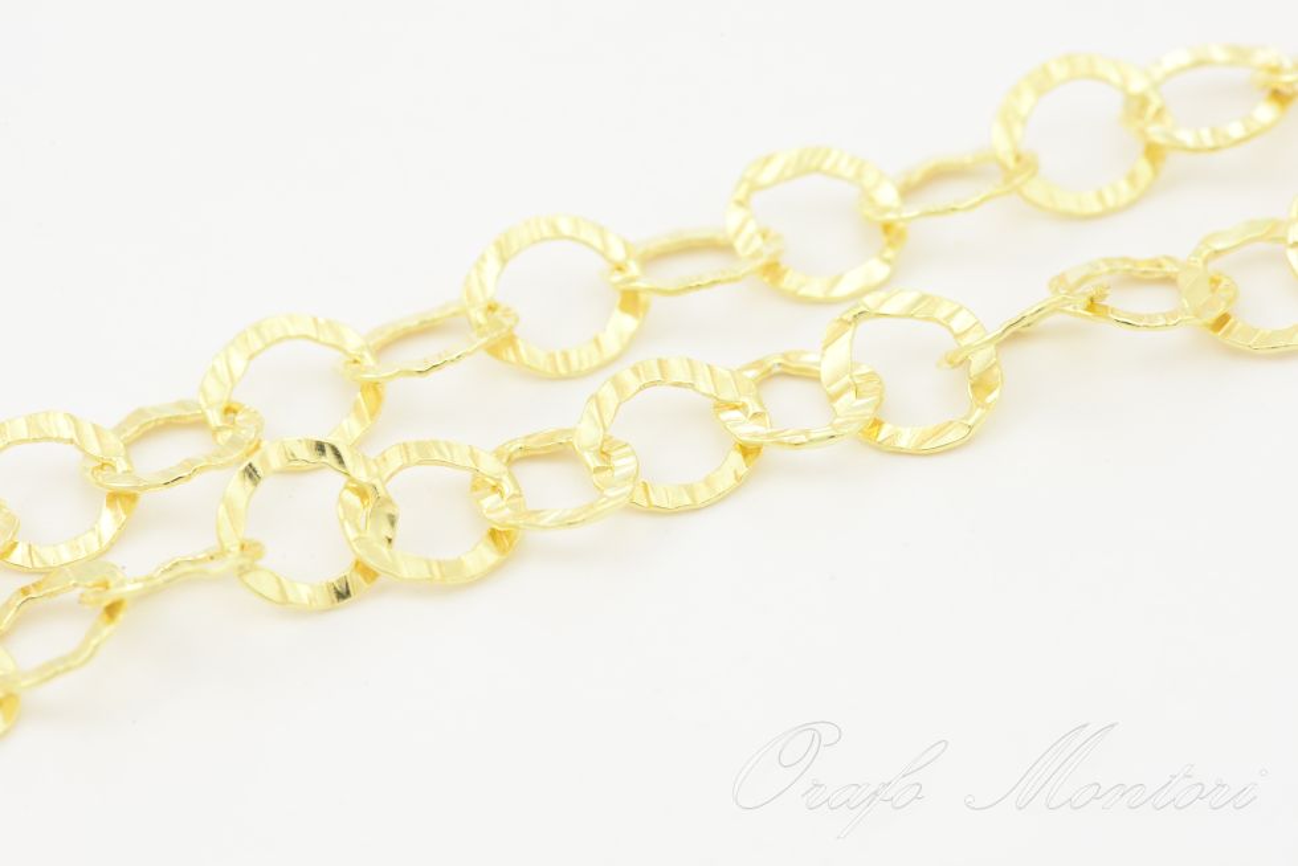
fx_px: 3787
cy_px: 433
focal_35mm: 105
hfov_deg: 19.5
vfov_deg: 13.0
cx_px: 649
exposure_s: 1/30
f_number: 25
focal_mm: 105
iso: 400
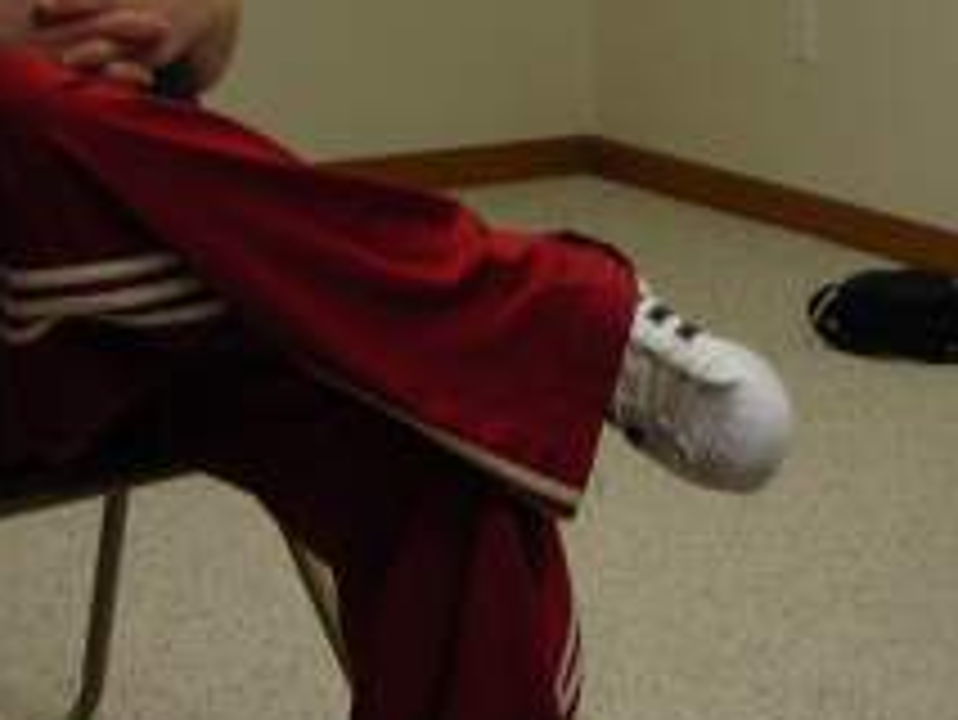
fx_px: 3157
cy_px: 63
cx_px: 819
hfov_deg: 17.1
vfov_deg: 12.9
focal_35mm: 114
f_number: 3.2
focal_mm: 6.3
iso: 50
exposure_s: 1/11.2
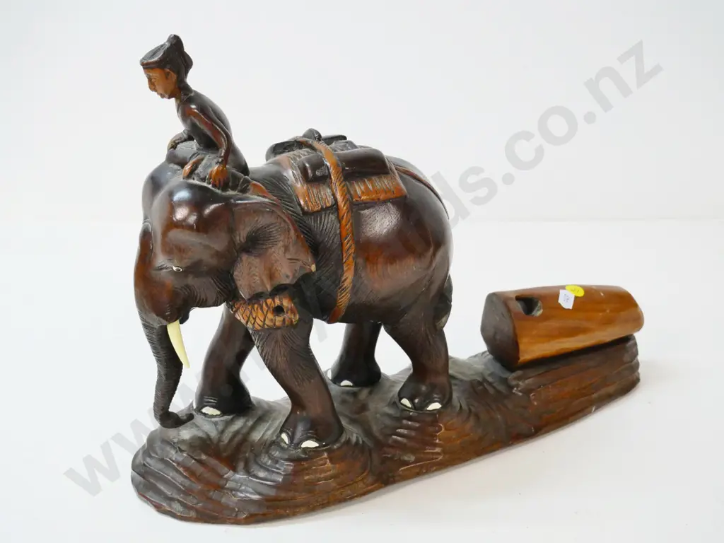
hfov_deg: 46.8
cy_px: 272
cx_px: 362
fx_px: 837
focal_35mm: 40
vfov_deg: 36.0
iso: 3200
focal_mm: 20
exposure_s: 1/80
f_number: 6.3
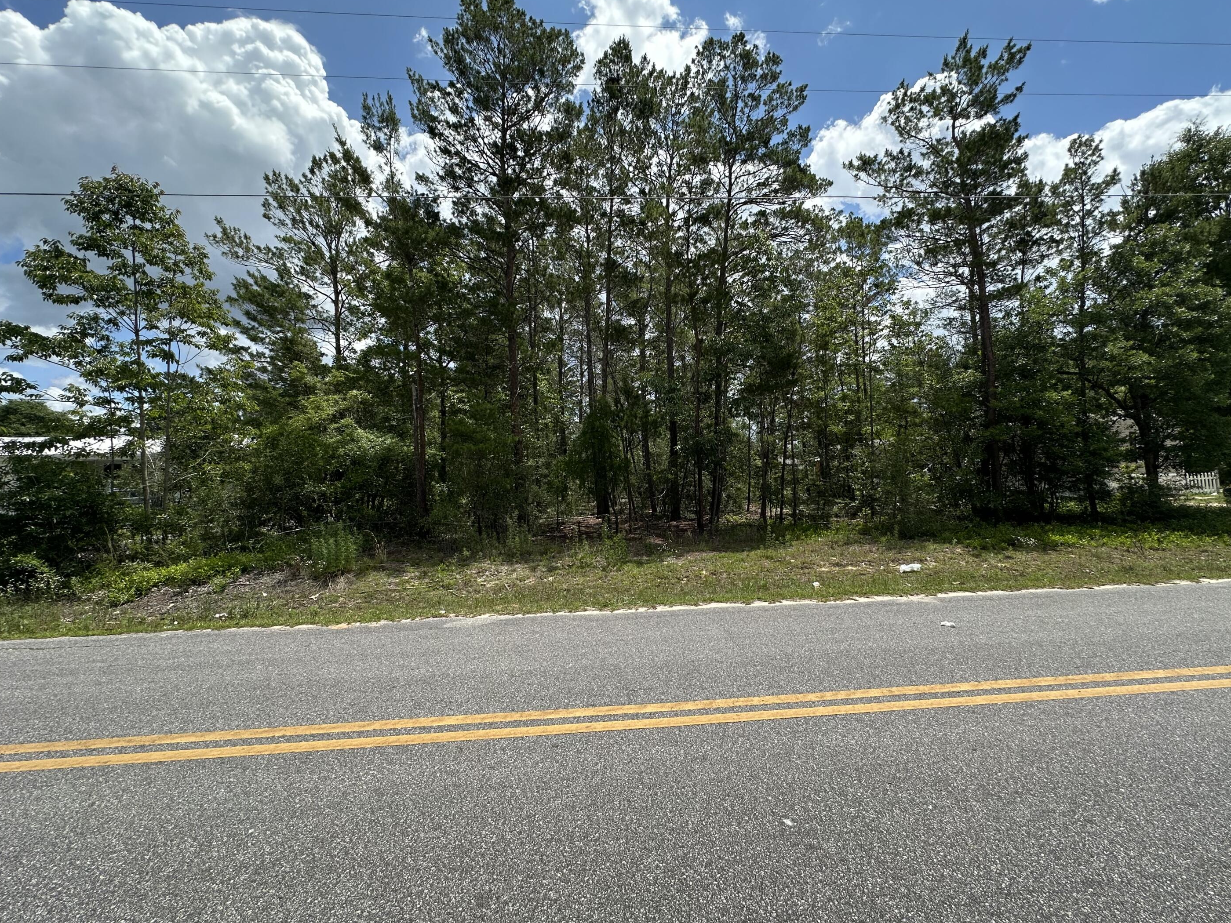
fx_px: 533
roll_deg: +0.8
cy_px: 454
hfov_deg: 98.1
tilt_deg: +4.0
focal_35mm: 15
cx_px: 640
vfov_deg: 81.7
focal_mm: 2.22
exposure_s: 1/1114
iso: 40
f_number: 2.2
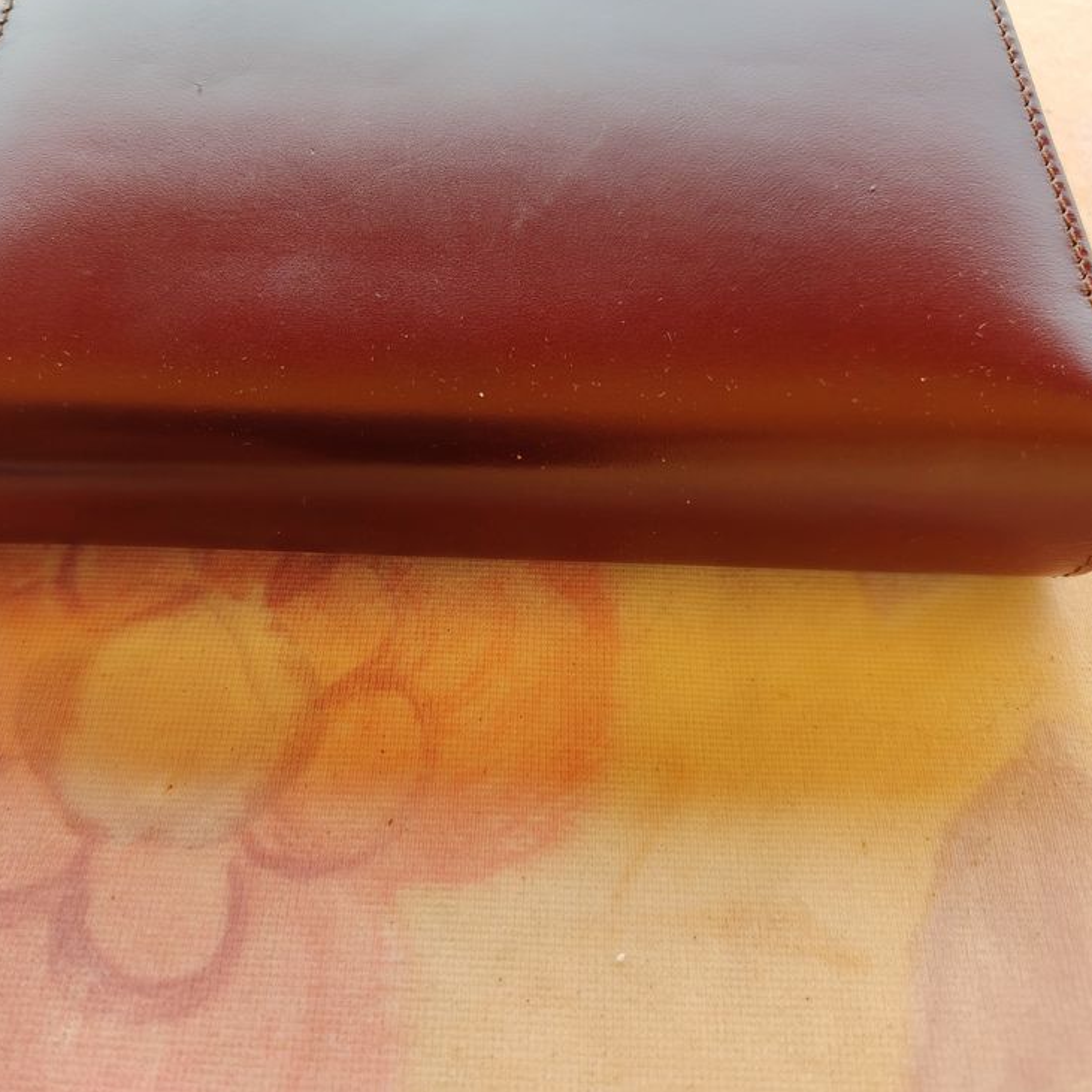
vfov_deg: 55.6
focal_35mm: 29
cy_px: 542
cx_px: 427
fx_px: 1035
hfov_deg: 55.1
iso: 644
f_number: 1.75
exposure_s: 1/900
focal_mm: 5.25
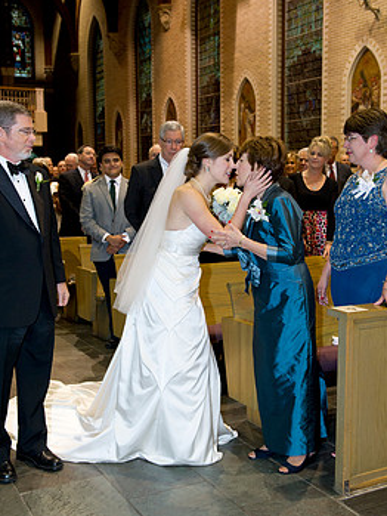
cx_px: 197
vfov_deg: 40.4
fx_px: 700
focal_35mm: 47
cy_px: 256
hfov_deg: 30.9
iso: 1250
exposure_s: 1/60
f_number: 4
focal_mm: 38
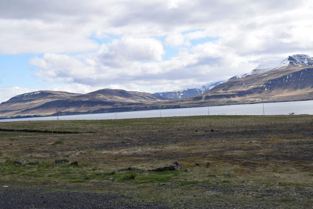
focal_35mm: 54
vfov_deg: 25.1
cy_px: 104
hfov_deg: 36.9
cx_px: 156
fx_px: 470
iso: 200
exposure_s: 1/400
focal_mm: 36
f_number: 10
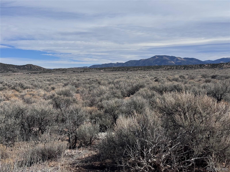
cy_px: 86
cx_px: 115
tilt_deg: -2.0
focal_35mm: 48
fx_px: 319
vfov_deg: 30.3
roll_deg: +0.9
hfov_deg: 39.7
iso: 64
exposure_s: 1/7937
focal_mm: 6.76
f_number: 1.78
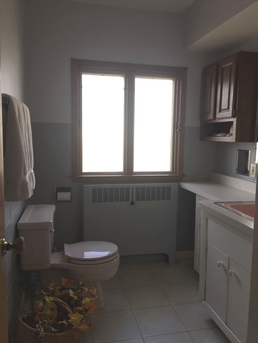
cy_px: 172
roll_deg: -0.3
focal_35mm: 29
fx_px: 288
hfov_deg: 48.2
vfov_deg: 61.7
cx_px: 129
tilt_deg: -5.8
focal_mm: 4.15
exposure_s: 1/40
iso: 32
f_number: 2.2
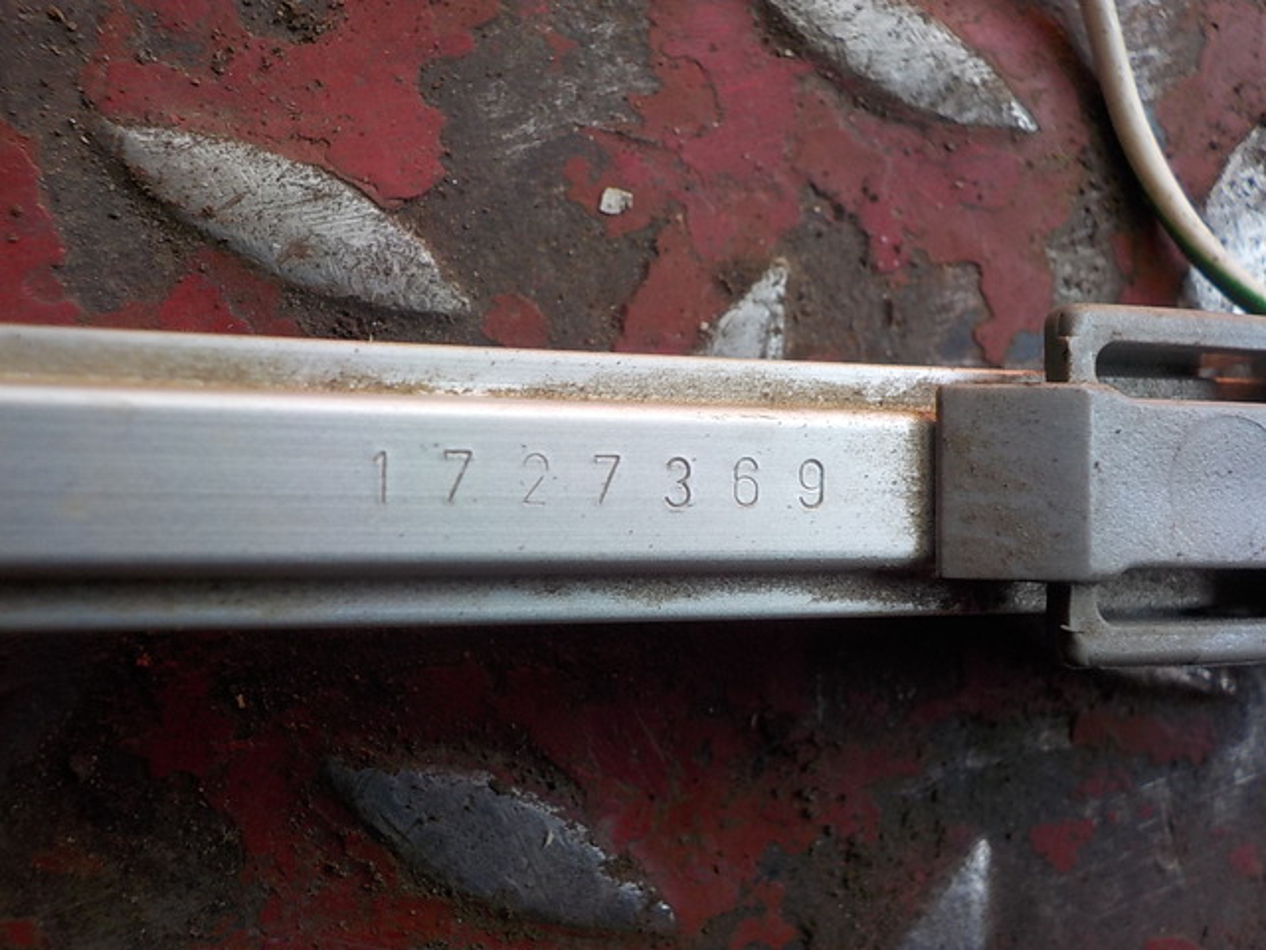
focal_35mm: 30
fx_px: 1097
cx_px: 633
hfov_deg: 60.0
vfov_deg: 46.8
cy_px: 475
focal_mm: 4.1
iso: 125
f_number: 3.3
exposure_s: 1/80
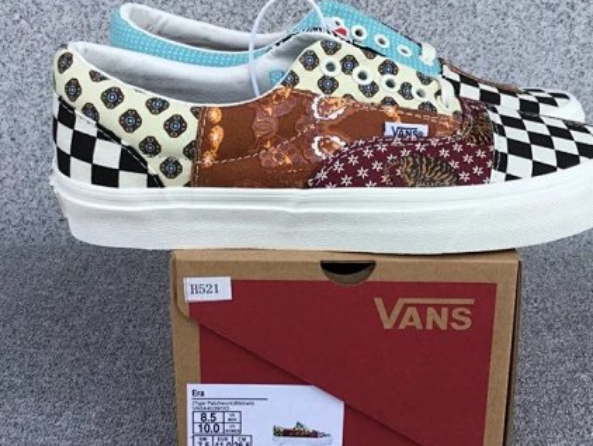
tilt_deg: -19.1
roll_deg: -0.7
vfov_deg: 30.9
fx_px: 806
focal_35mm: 47
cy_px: 191
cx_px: 339
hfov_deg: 40.3
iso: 25
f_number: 2.4
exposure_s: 1/431
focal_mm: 3.3
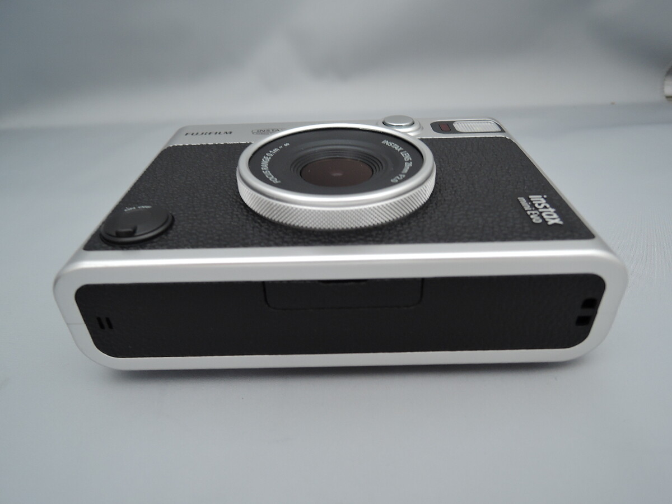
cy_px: 252
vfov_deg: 56.8
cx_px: 336
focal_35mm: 24
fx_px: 466
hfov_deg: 71.6
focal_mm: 5.1
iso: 140
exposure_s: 1/30
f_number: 2.8
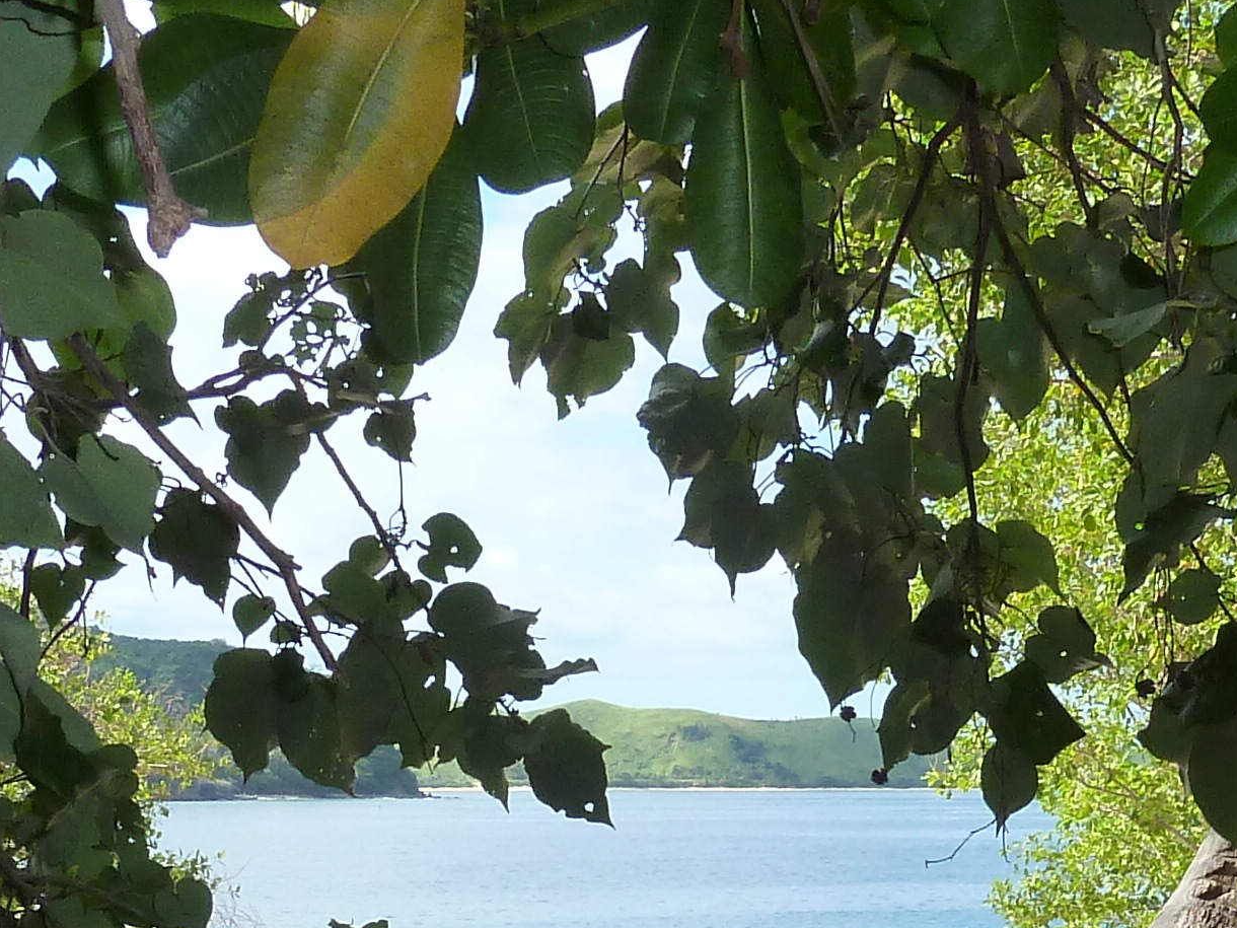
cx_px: 664
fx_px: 2930
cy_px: 1143
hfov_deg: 23.8
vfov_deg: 17.1
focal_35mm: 82
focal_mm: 4.1
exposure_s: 1/320
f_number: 4
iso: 125
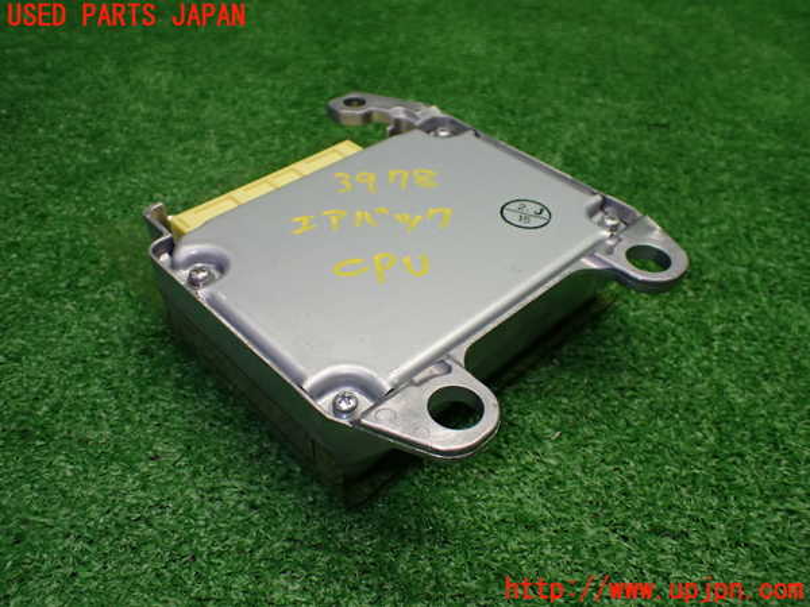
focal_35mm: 30
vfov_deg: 46.8
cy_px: 304
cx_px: 405
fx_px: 702
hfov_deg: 60.0
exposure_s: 1/125
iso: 250
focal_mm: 5.4
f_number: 2.3
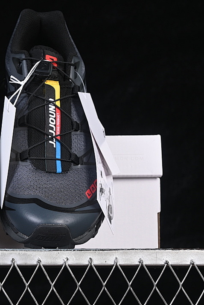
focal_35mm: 113
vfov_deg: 18.1
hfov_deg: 12.0
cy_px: 153
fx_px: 960
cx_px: -1
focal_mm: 50
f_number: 6.3
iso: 160
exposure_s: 1/60
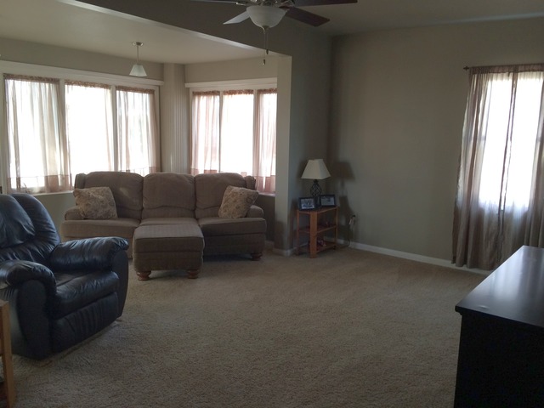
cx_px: 272
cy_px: 204
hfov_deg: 61.7
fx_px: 456
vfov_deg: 48.2
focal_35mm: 29
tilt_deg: -7.8
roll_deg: -1.7
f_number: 2.2
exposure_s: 1/30
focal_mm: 4.15
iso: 100
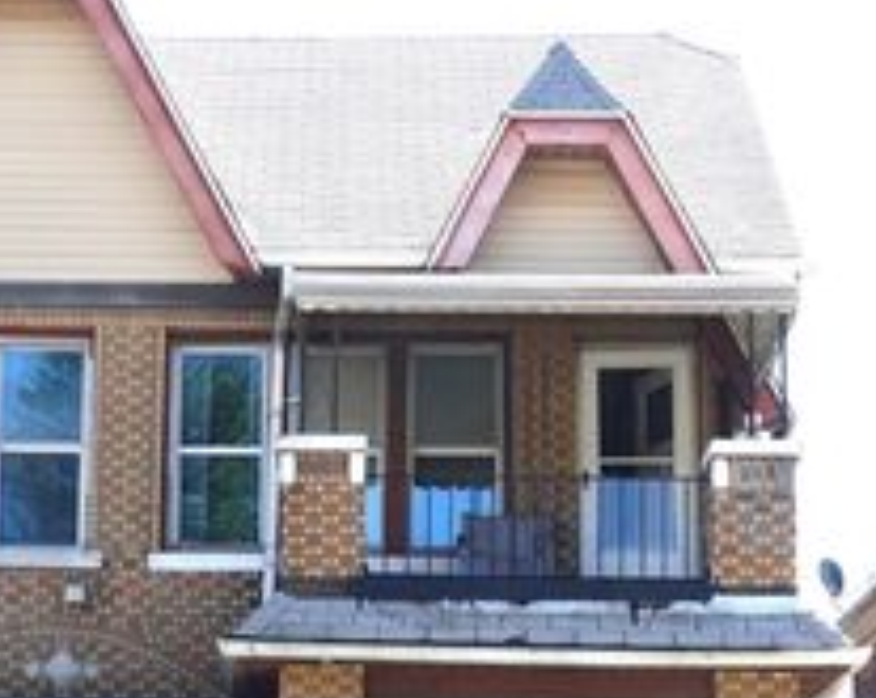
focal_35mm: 93
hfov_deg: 20.5
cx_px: 275
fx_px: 2408
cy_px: 624
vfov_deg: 16.3
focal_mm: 15.17
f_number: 4
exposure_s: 1/250
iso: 100
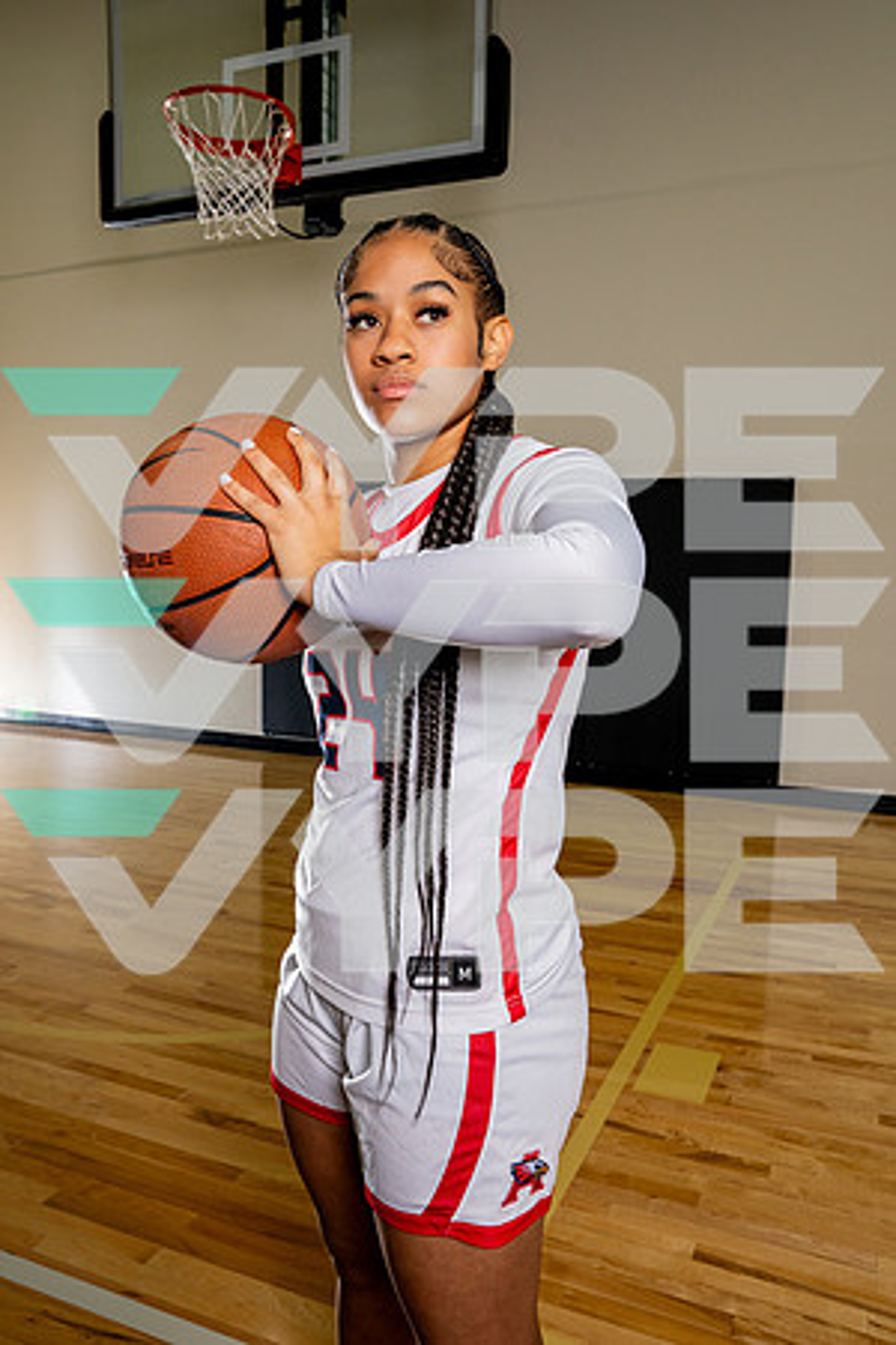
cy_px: 672
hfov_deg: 47.3
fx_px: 1023
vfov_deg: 66.6
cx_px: 448
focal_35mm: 27
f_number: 8
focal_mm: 27.4
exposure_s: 1/200
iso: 640
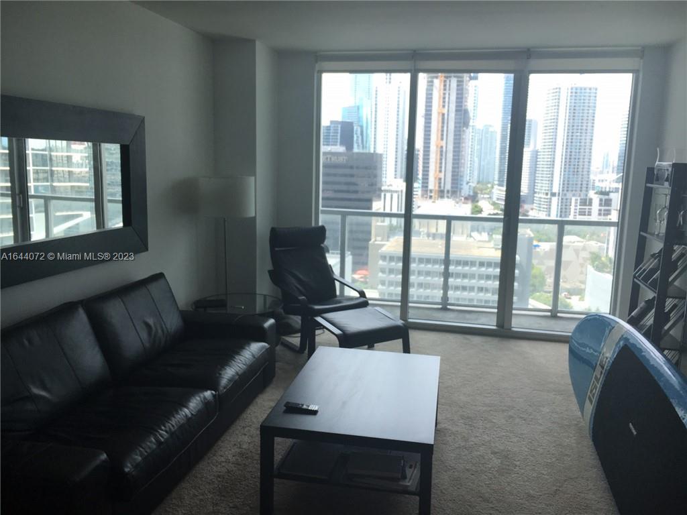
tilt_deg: -9.1
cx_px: 344
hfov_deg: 61.7
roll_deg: -0.5
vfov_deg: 48.2
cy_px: 258
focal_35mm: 29
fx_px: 576
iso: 25
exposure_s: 1/160
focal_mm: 4.15
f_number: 2.2
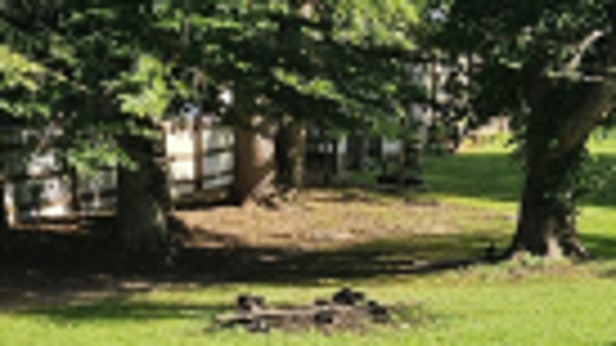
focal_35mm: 122
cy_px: 180
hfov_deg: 17.5
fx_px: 1992
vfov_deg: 9.9
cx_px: 187
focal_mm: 5.4
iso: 25
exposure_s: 1/902
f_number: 1.8
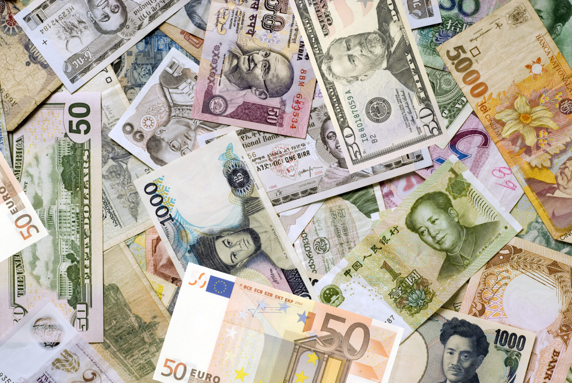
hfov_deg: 22.6
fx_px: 1432
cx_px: 286
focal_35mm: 90
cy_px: 192
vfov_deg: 15.2
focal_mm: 60
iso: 125
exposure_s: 1/3
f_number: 13
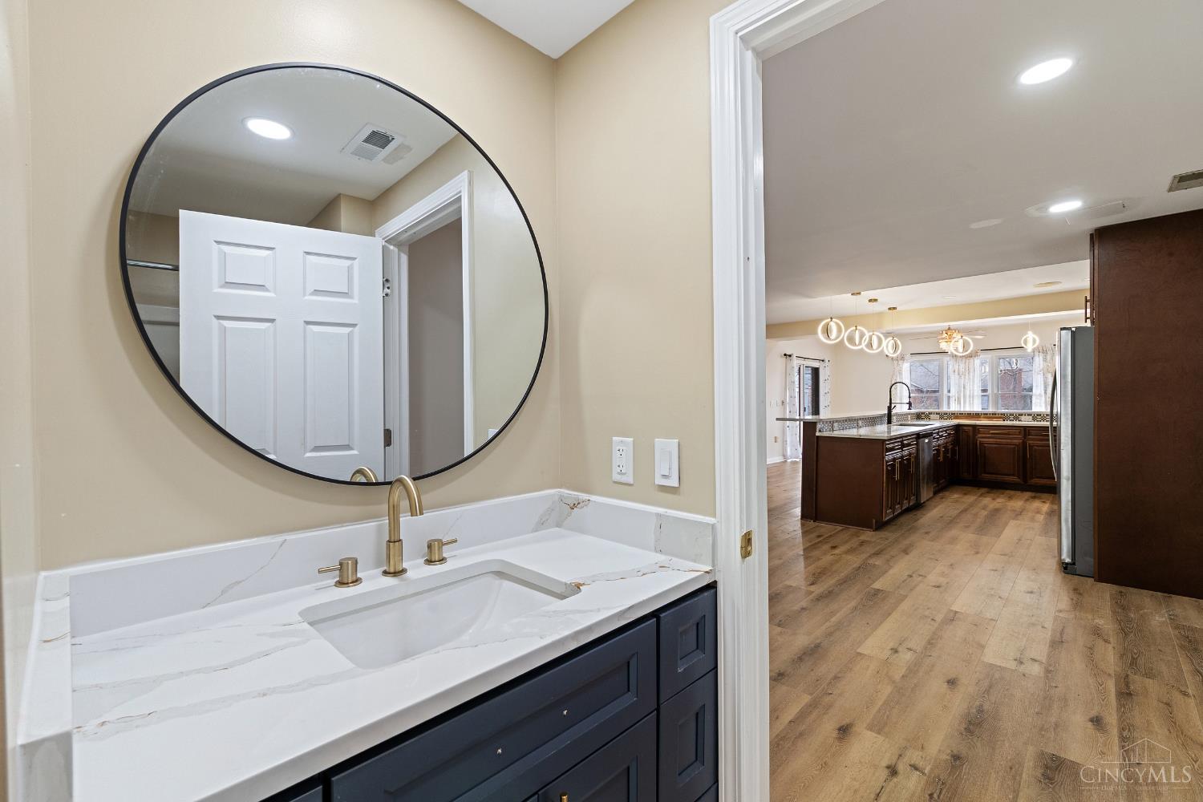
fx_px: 501
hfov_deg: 100.4
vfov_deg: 77.3
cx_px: 602
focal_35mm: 15
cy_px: 401
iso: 400
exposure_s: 1/4
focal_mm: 10
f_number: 8
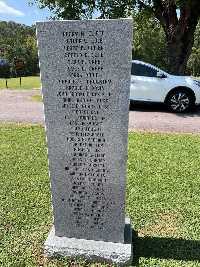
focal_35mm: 26
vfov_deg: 67.3
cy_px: 134
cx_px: 100
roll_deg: +0.0
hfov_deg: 53.1
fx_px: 200
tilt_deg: -17.9
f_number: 1.5
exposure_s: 1/2083
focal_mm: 5.7
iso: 50
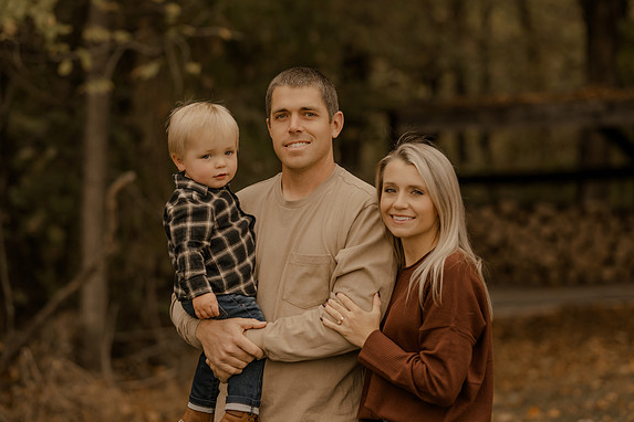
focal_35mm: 86
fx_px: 1514
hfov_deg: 23.6
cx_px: 320
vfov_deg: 15.9
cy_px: 213
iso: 200
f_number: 2
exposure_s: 1/640
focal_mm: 85
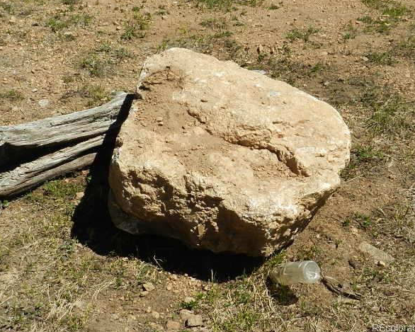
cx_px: 202
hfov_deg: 38.0
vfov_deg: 30.8
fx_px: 602
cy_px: 166
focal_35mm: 49
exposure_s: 1/200
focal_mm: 8.1
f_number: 4.2
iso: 160
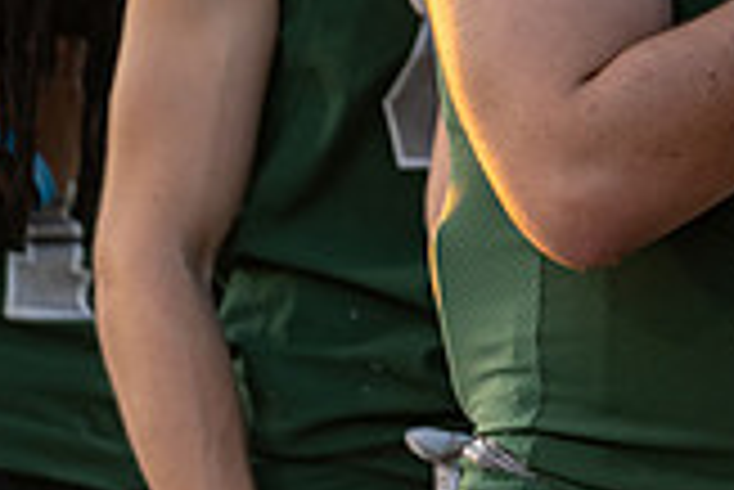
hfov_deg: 3.1
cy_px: -321
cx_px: 739
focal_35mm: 660
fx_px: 13468
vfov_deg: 2.1
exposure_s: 1/320
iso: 160
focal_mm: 186
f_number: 2.8
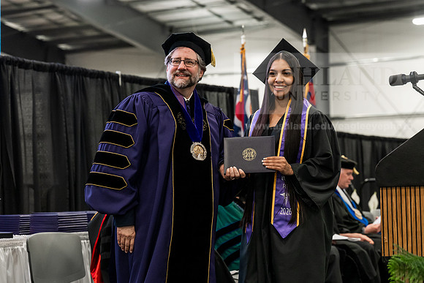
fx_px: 1013
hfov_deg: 23.6
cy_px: 142
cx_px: 212
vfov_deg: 15.9
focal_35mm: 86
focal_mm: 86
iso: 4000
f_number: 4.5
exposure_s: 1/200
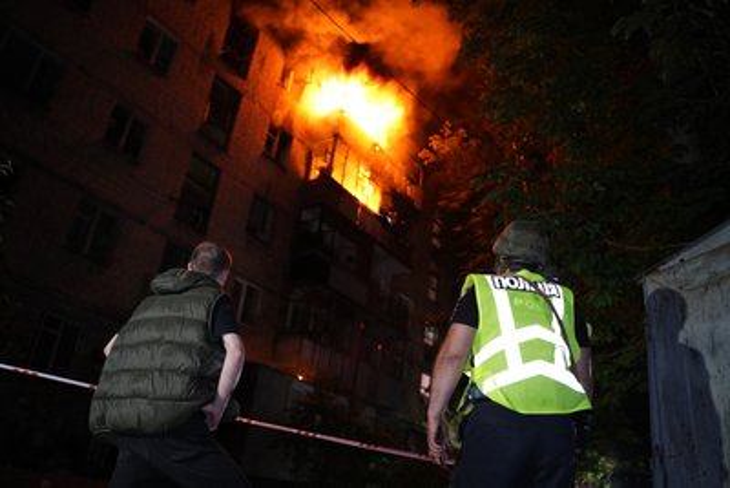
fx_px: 568
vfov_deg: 46.4
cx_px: 365
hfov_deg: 65.5
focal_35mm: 28
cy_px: 244
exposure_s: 1/30
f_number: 2.8
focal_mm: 28
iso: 3200
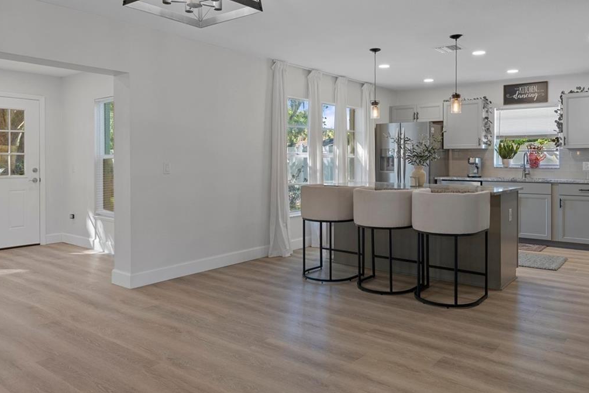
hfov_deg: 67.3
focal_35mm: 27
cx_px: 312
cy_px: 167
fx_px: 442
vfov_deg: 47.8
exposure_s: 1/2.5
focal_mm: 17
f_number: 9
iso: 320
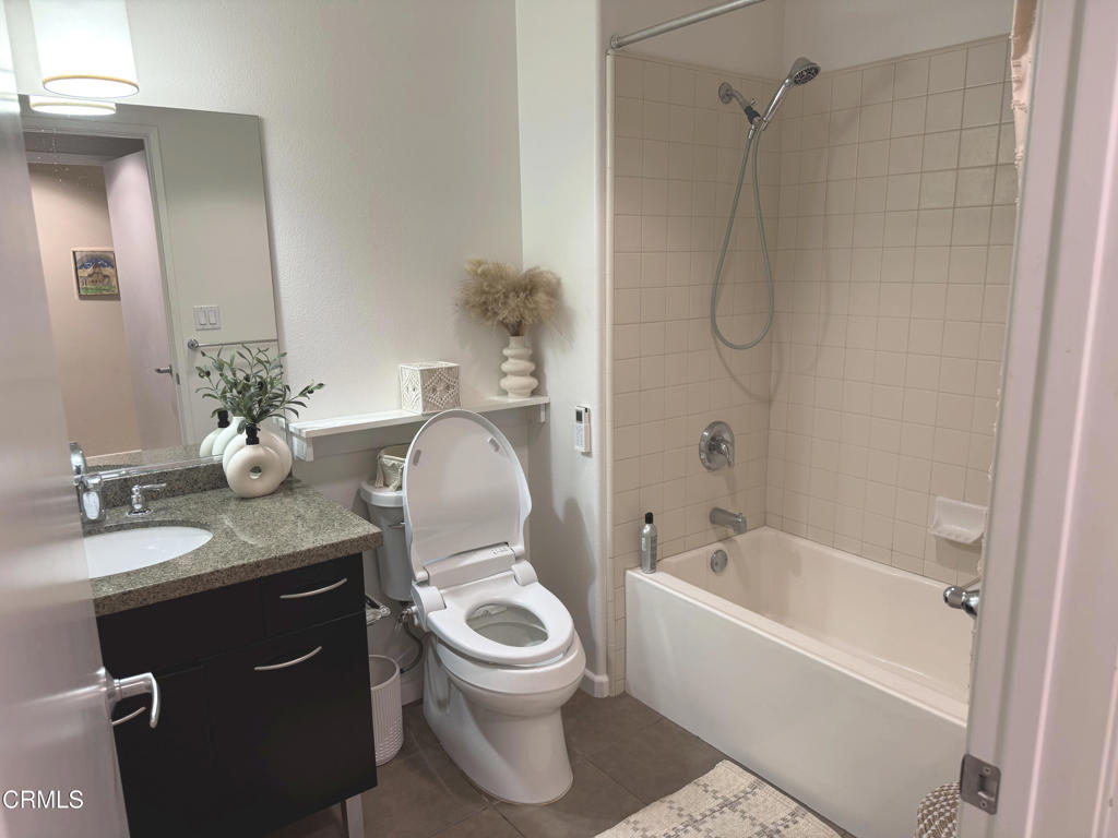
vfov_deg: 56.8
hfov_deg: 71.6
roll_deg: +0.9
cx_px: 559
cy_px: 419
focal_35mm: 24
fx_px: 775
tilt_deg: -12.2
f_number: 1.78
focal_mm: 6.76
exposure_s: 1/60
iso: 125
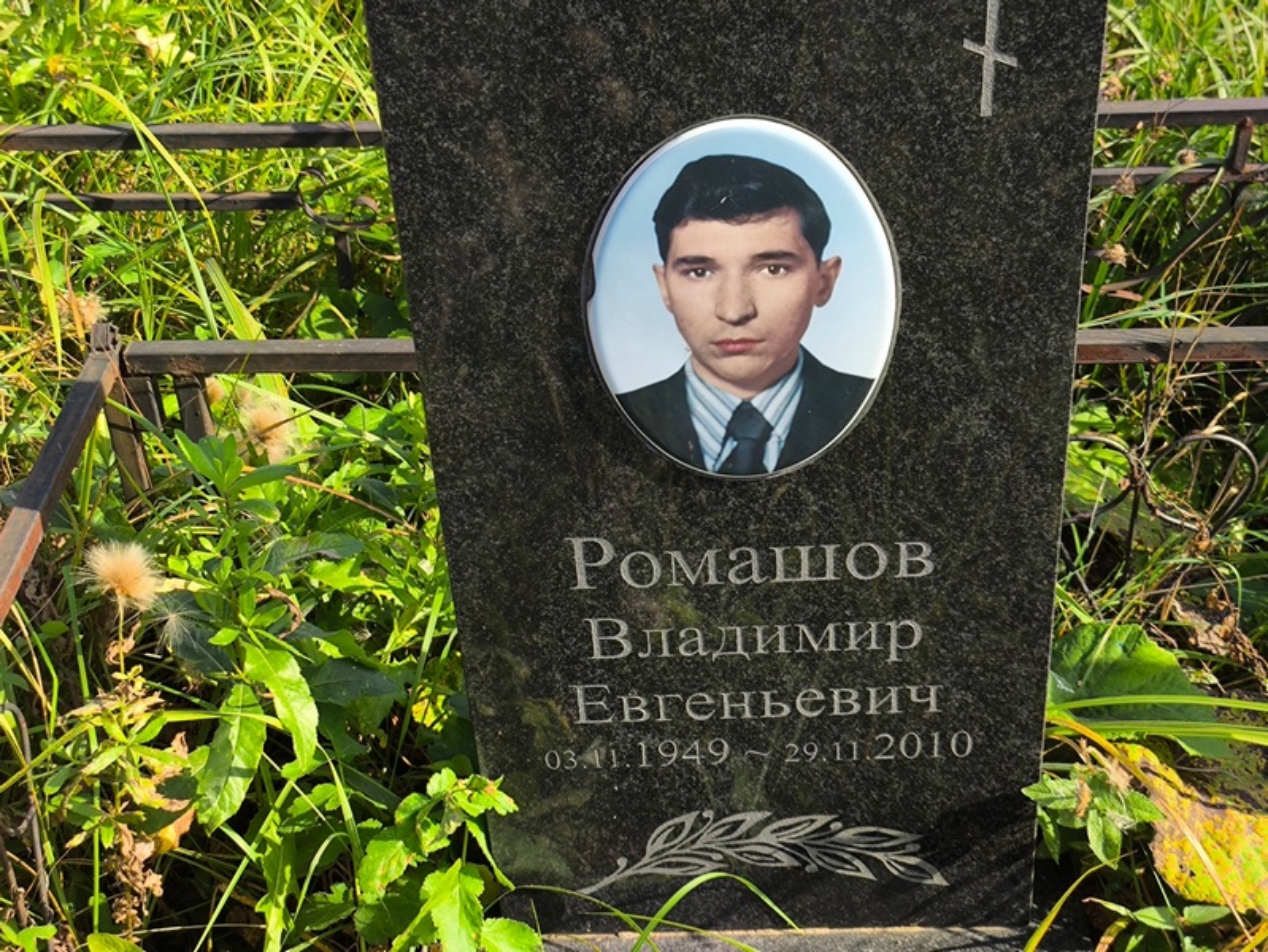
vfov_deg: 29.1
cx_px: 634
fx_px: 1832
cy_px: 476
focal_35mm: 50
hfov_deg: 38.2
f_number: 1.7
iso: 50
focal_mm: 4.71
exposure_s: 1/721
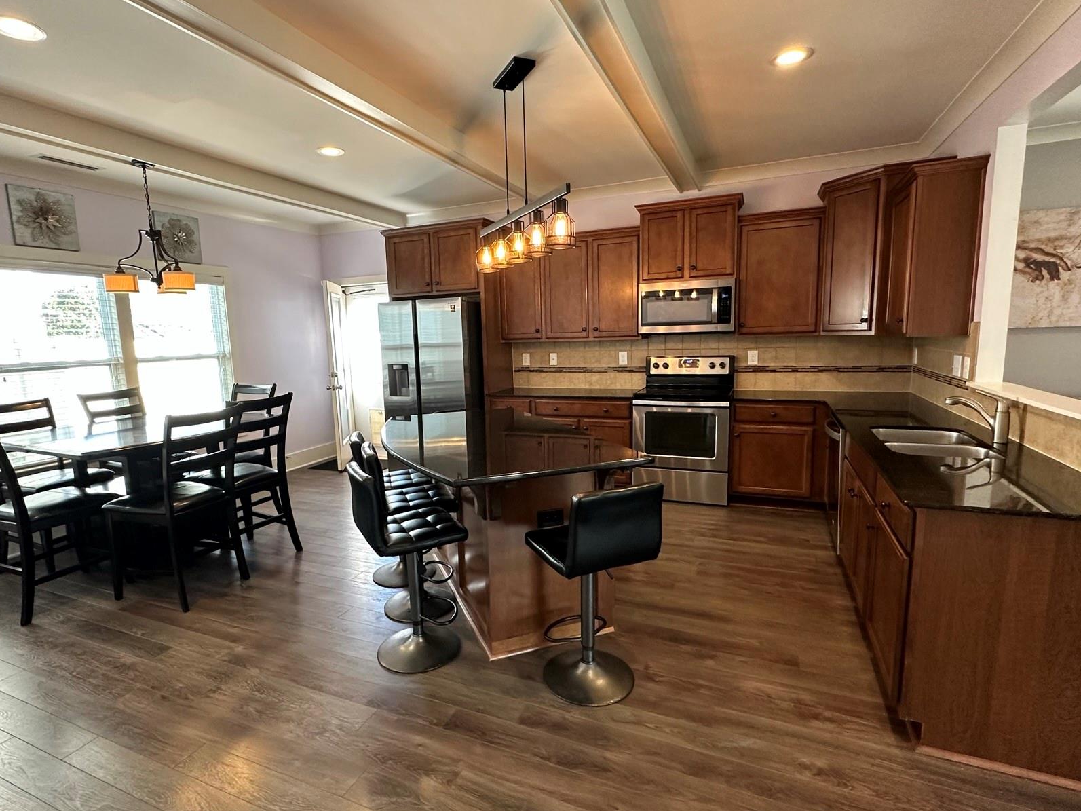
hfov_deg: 87.7
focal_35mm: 18
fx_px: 562
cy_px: 413
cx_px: 516
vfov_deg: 71.6
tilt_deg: -8.6
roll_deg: +2.0
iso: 250
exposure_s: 1/120
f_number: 2.2
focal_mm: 2.22
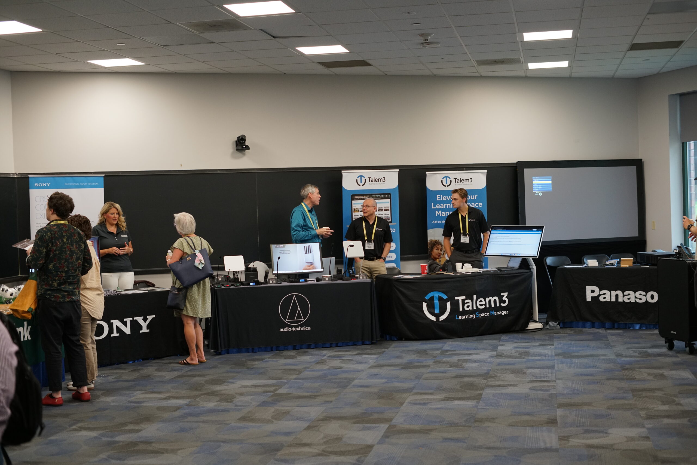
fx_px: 968
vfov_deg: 27.0
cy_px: 232
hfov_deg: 39.6
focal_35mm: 50
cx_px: 348
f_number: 2.8
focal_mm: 50
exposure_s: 1/160
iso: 1600
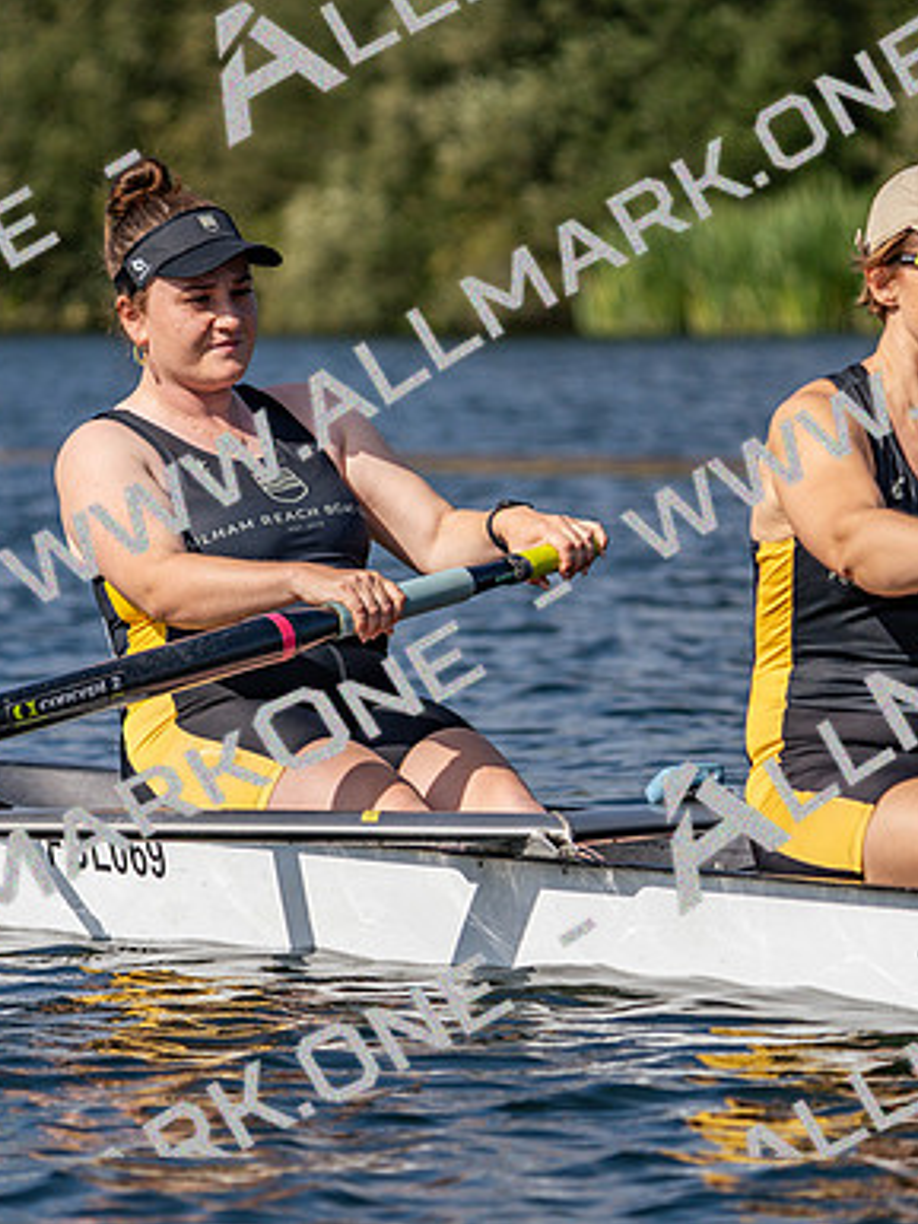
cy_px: 612
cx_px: 391
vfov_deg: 6.8
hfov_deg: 5.1
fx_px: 10249
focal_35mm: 290
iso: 125
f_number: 5.6
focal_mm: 200
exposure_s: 1/1600
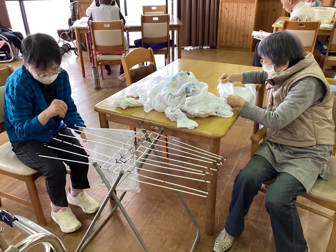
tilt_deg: -26.9
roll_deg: -0.1
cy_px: 126
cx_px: 168
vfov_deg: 45.4
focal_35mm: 31
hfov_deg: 58.4
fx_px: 301
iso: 250
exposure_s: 1/60
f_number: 2.4
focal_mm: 3.3
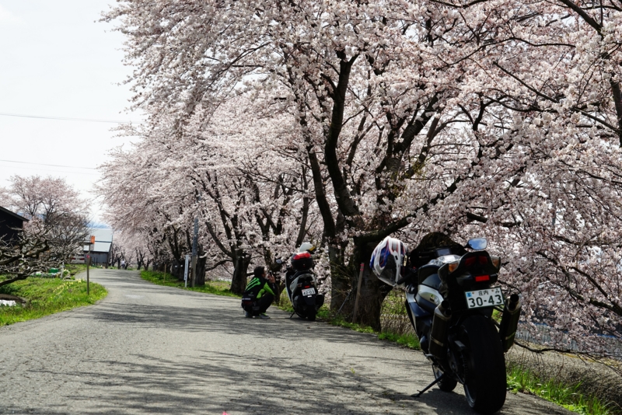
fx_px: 1141
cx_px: 311
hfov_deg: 30.5
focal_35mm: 66
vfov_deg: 20.6
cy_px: 208
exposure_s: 1/125
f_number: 11
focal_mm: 66
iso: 100
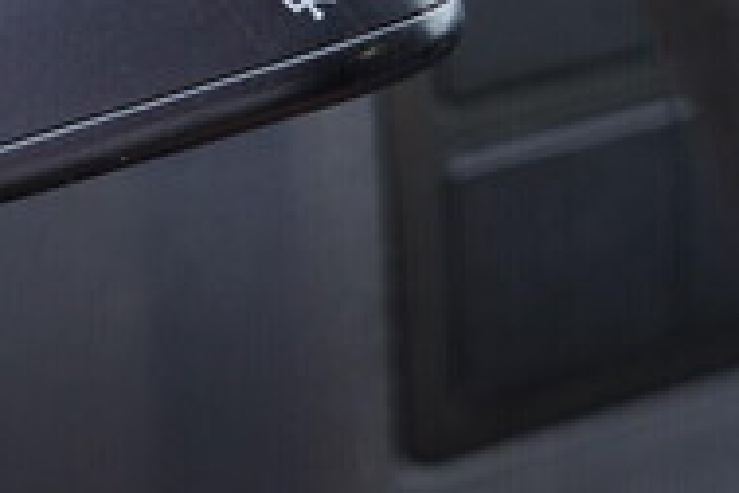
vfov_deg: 12.7
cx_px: -55
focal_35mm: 105
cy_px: -127
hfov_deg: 18.8
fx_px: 2155
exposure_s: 1/40
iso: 400
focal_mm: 24
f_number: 2.8
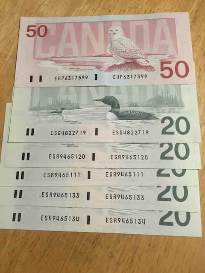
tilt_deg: -73.9
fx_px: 229
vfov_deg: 61.7
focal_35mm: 29
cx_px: 102
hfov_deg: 48.2
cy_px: 136
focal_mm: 4.15
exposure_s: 1/15
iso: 320
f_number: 2.2
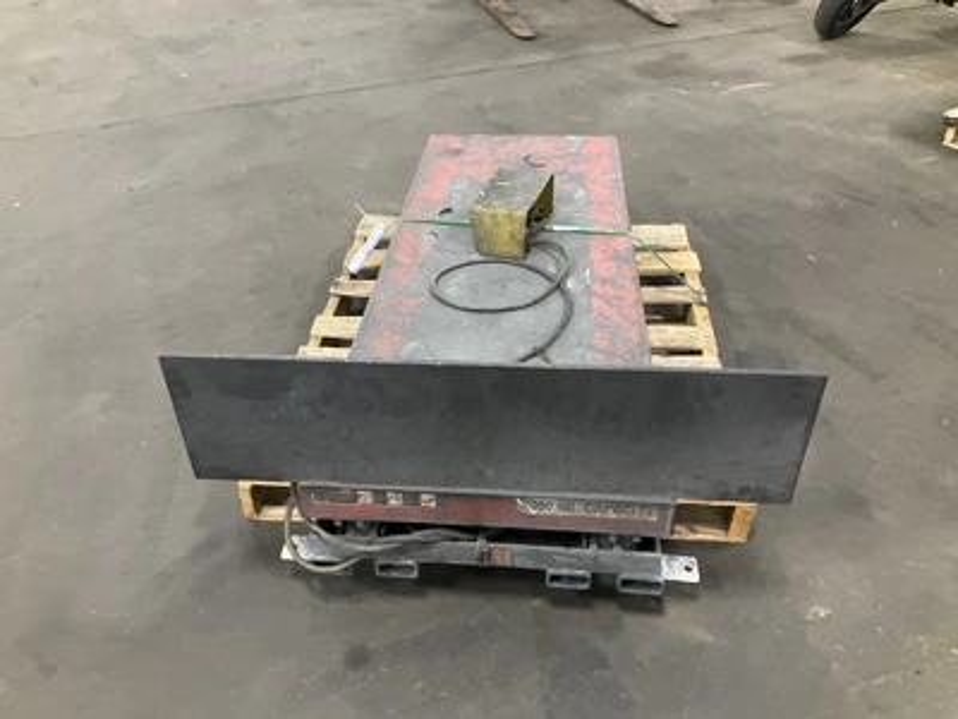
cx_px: 479
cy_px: 360
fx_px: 803
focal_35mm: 29
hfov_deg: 61.7
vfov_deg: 48.2
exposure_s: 1/40
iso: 320
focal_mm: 3
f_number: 1.8
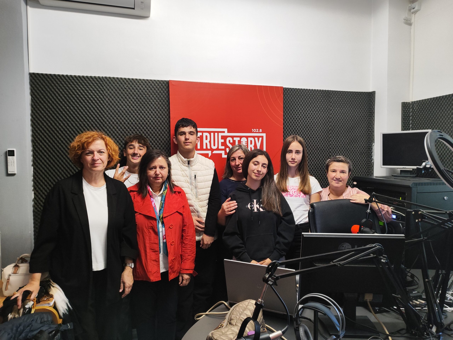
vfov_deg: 56.8
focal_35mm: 24
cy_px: 170
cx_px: 226
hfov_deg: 71.6
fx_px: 314
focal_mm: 5.89
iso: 899
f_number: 1.89
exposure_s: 1/50
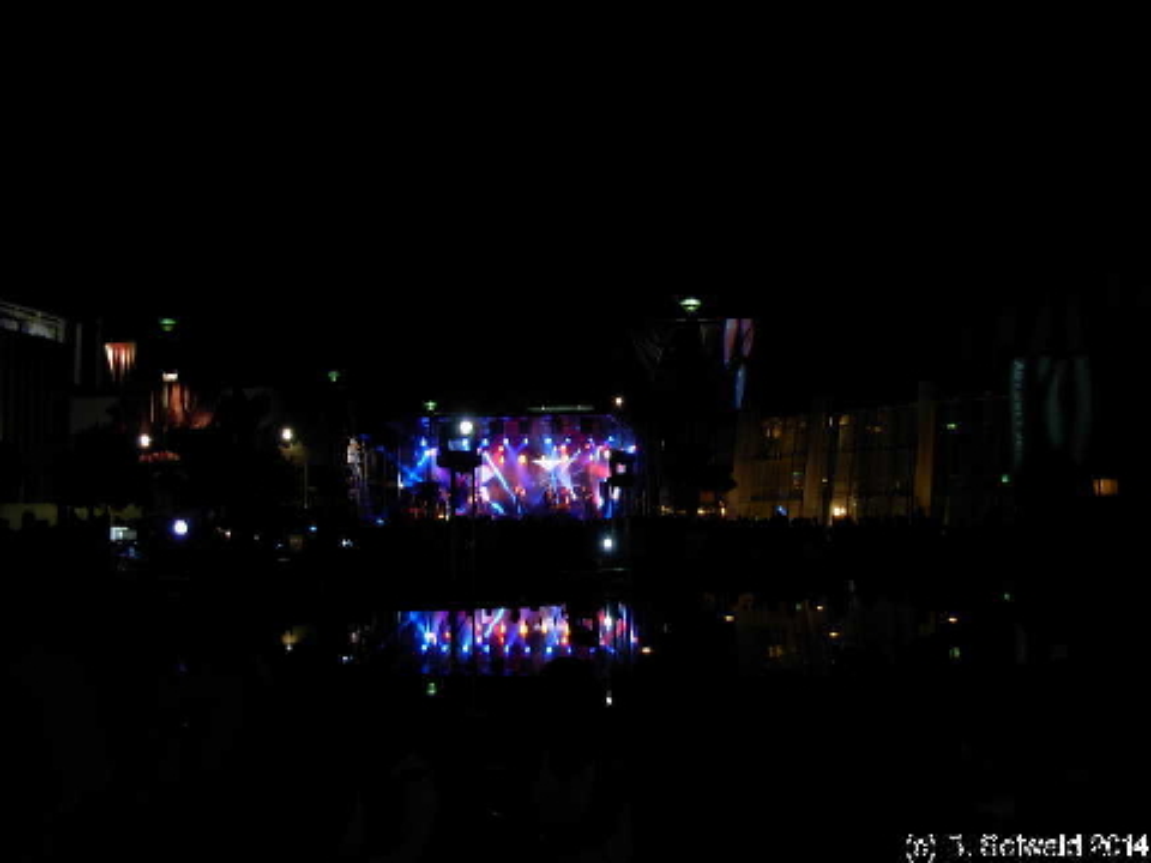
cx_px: 576
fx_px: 1264
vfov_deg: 37.7
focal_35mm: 38
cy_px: 432
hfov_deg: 49.0
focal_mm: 6.3
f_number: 2.9
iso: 79
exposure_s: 1/9.5
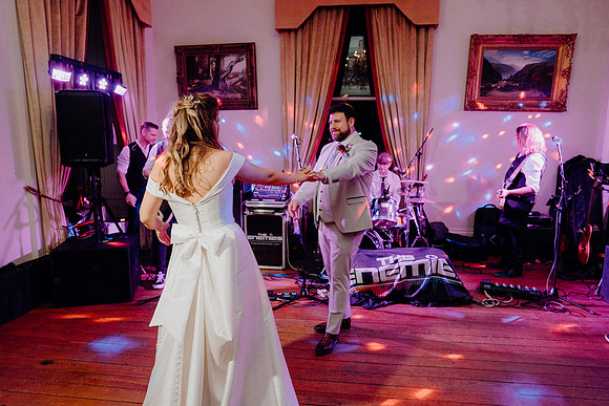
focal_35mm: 24
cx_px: 304
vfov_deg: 53.2
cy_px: 203
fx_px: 406
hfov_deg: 73.7
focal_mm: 24
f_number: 3.5
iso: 2500
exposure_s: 1/160
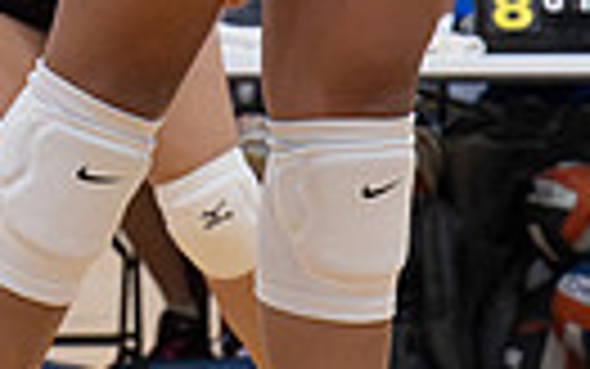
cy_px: -503
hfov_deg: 5.1
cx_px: 129
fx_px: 6579
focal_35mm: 409
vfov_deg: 3.2
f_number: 5
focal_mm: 70
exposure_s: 1/800
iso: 8000
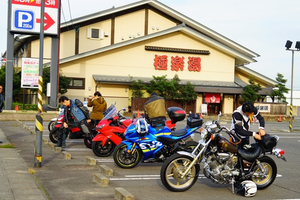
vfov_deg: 28.1
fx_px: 400
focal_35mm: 48
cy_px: 100
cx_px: 150
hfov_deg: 41.1
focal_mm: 48
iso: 100
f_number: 6.3
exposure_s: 1/125
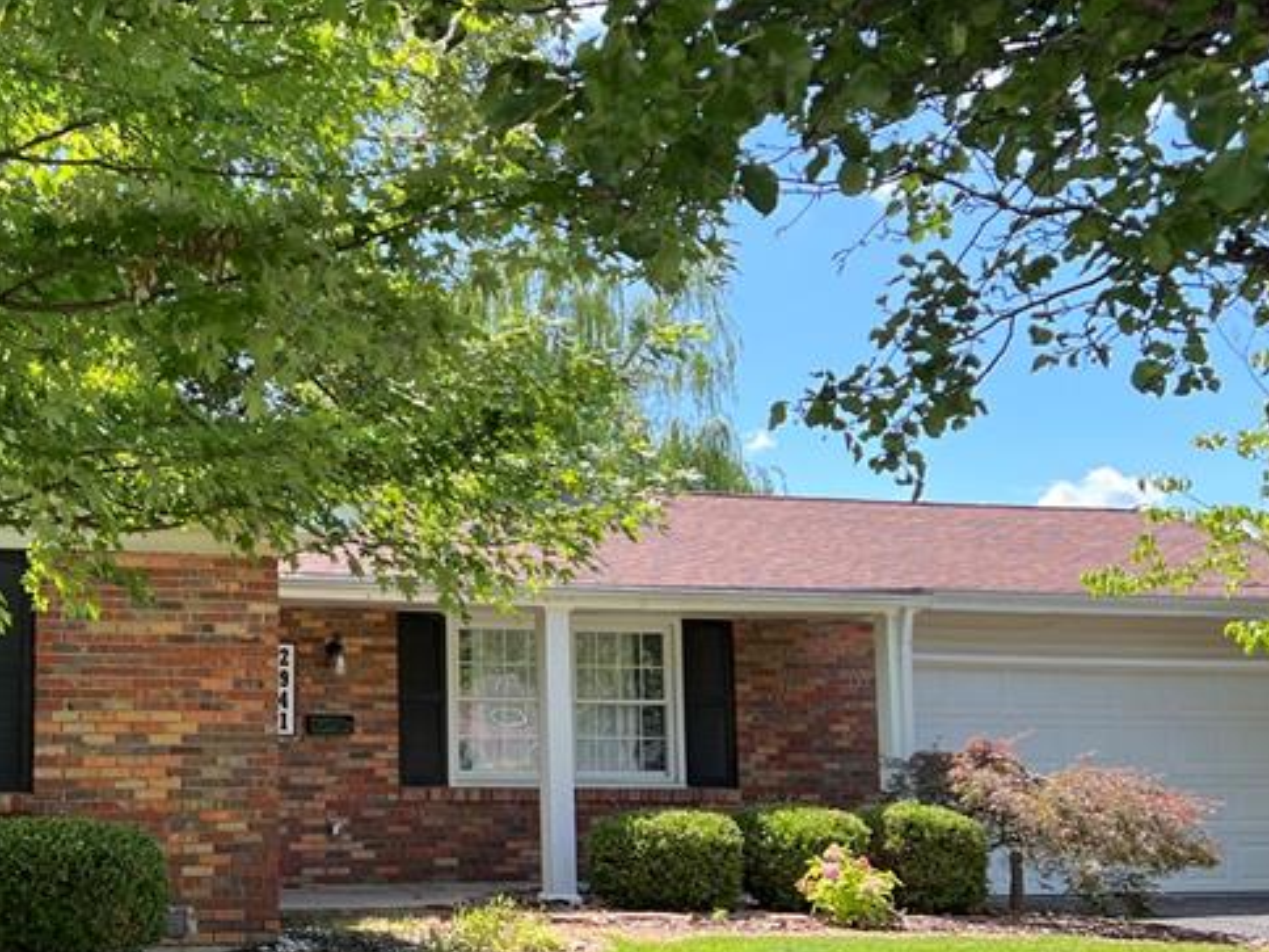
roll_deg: +0.6
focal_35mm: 55
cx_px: 199
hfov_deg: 33.6
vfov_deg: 26.5
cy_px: 543
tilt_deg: +7.0
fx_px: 2016
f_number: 1.5
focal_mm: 5.7
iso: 50
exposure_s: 1/718
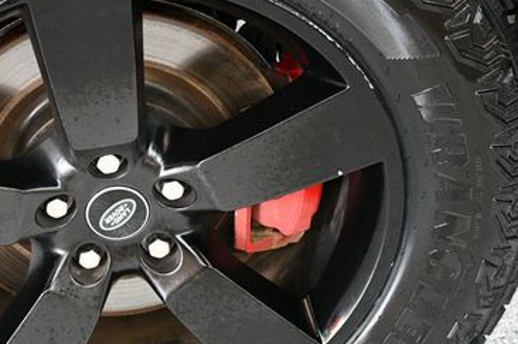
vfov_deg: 15.0
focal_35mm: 91
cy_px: 195
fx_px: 1308
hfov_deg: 22.0
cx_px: 85
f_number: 4.2
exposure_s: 1/60
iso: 4000
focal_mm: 35
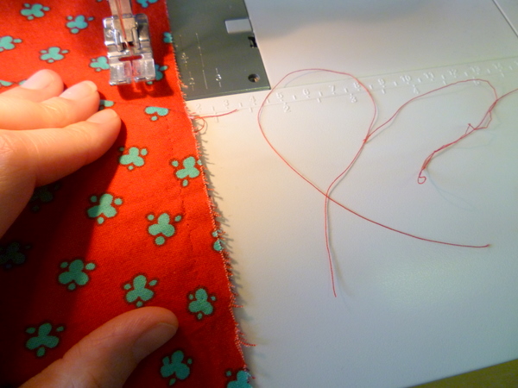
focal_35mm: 29
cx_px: 259
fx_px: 434
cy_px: 194
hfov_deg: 61.7
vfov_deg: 48.2
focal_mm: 5.2
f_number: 3.3
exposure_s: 1/30
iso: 200
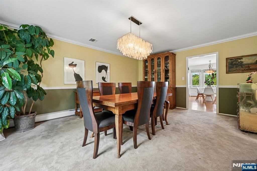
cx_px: 128
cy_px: 86
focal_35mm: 14
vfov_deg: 81.2
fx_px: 100
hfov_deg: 104.3
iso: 250
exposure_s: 1/6
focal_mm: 14
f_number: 6.3
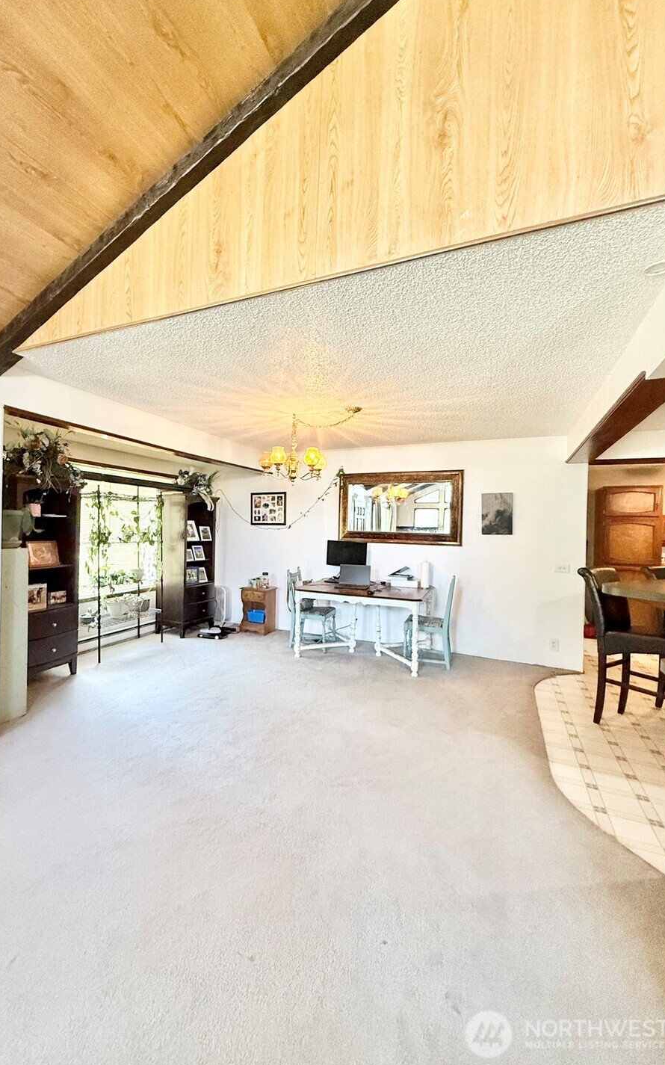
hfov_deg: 74.4
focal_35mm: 15
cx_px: 289
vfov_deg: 101.5
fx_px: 435
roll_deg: -1.3
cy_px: 531
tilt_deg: +1.1
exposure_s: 1/120
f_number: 2.2
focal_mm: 2.22
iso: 640
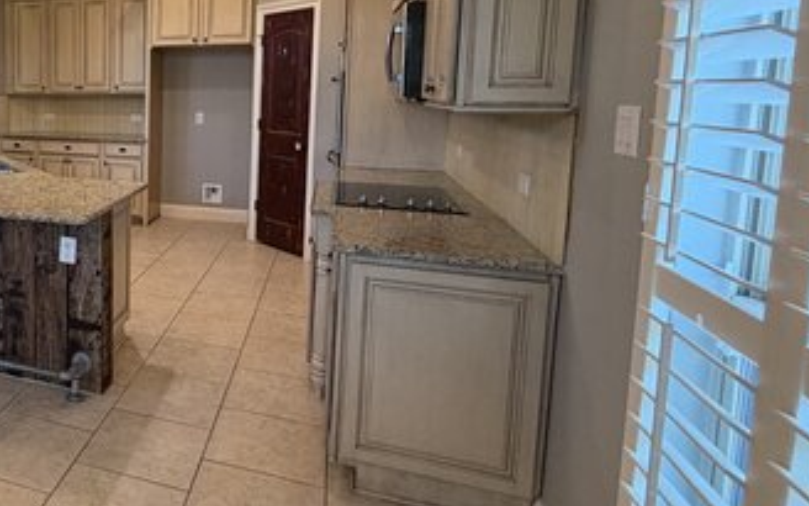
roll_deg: +0.9
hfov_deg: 54.3
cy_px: 153
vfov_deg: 42.3
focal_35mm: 29
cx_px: 49
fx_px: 639
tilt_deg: -6.1
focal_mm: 2.22
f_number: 2.2
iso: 250
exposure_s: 1/60
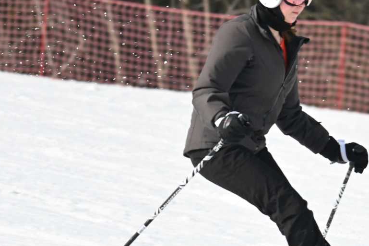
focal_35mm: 878
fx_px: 9001
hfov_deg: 2.3
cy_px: 148
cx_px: 371
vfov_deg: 1.6
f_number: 6.3
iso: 160
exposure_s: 1/500
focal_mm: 250
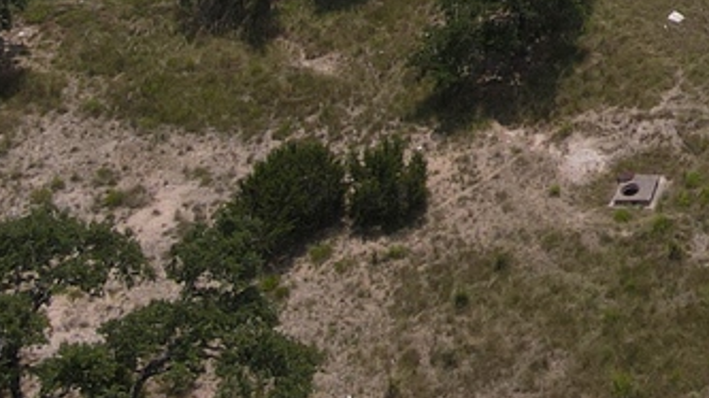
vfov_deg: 9.7
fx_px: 2124
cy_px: -496
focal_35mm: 113
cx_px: 1220
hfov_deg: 16.3
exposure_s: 1/1000
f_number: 2.8
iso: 100
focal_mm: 4.5
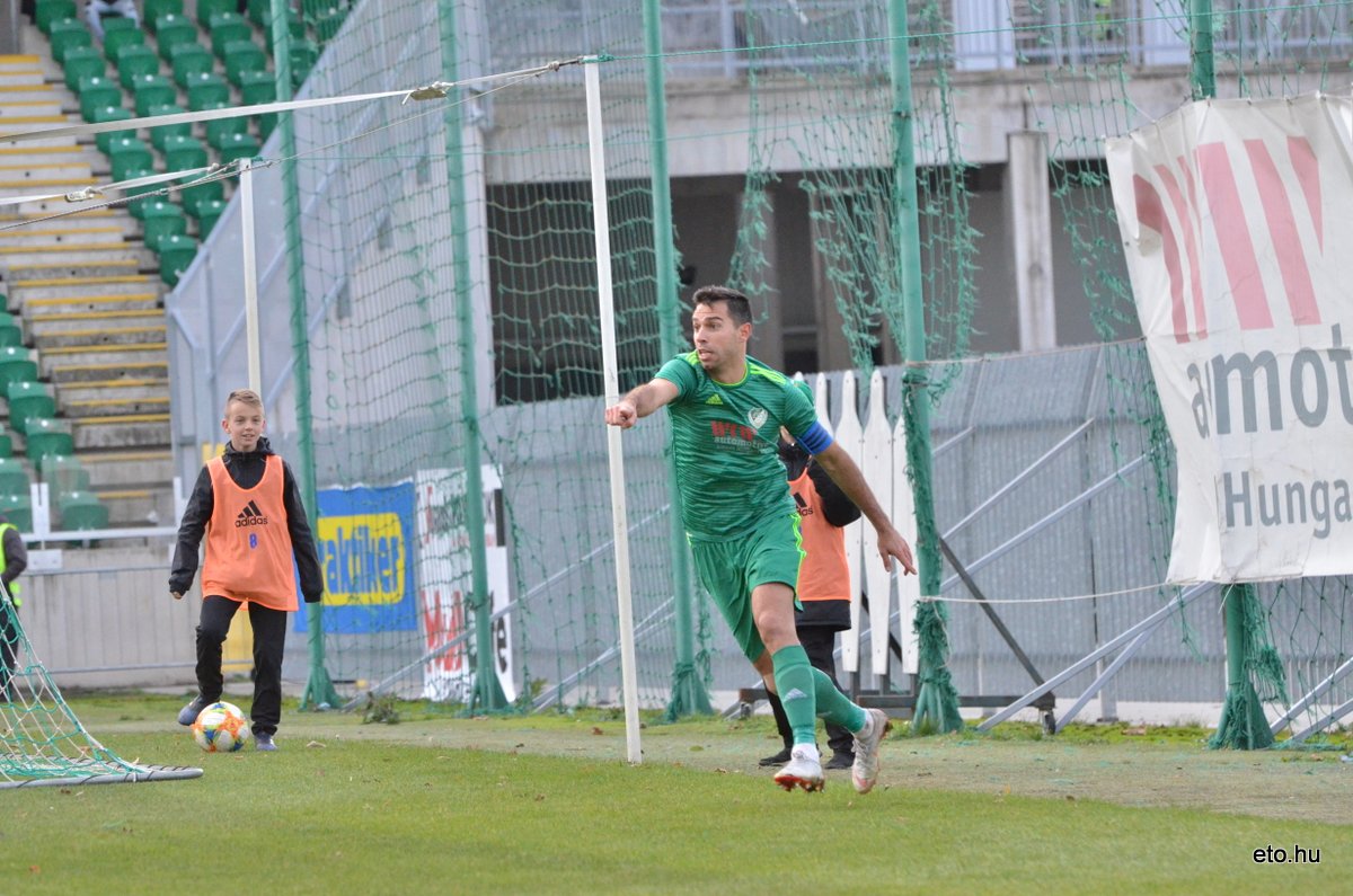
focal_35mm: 248
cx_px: 676
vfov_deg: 5.5
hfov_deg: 8.3
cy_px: 448
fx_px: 9283
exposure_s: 1/2000
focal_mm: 165
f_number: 5.6
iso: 3200
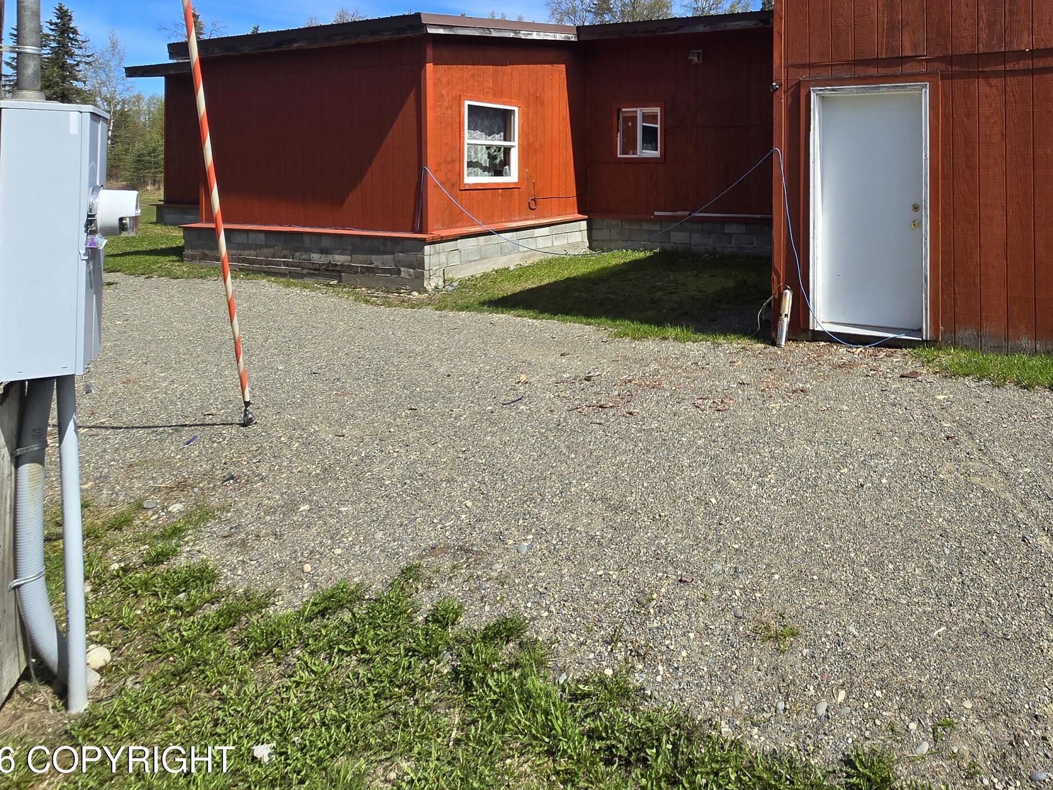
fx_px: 639
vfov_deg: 59.4
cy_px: 180
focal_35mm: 21
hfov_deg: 74.7
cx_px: 758
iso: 50
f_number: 2.2
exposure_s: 1/2094
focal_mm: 2.2
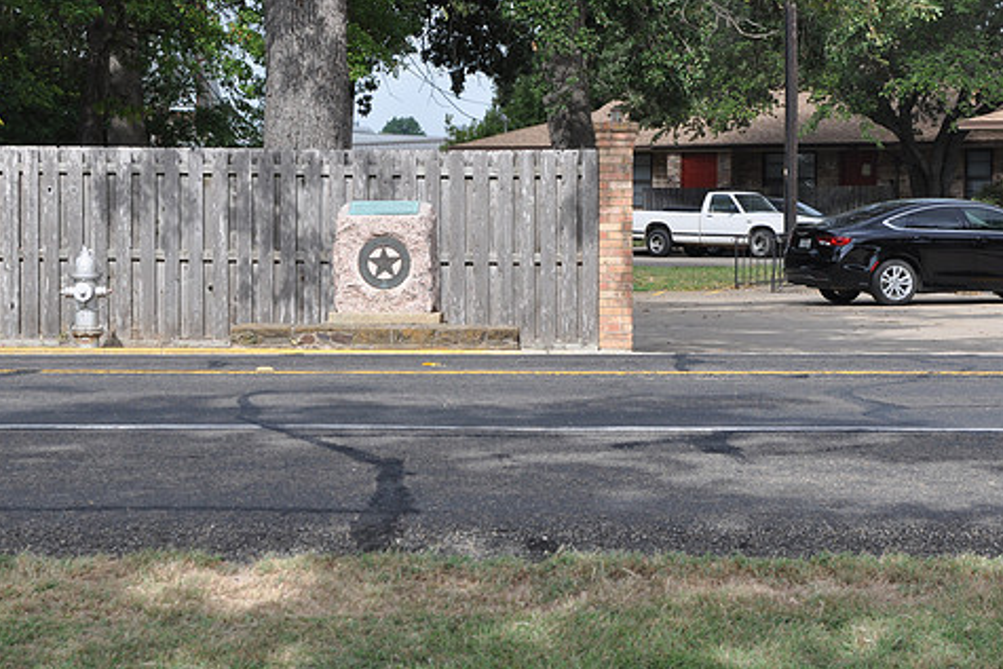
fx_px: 3567
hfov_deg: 16.0
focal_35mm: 128
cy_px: 282
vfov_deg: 10.7
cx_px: 418
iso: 200
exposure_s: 1/250
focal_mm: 70
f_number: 8
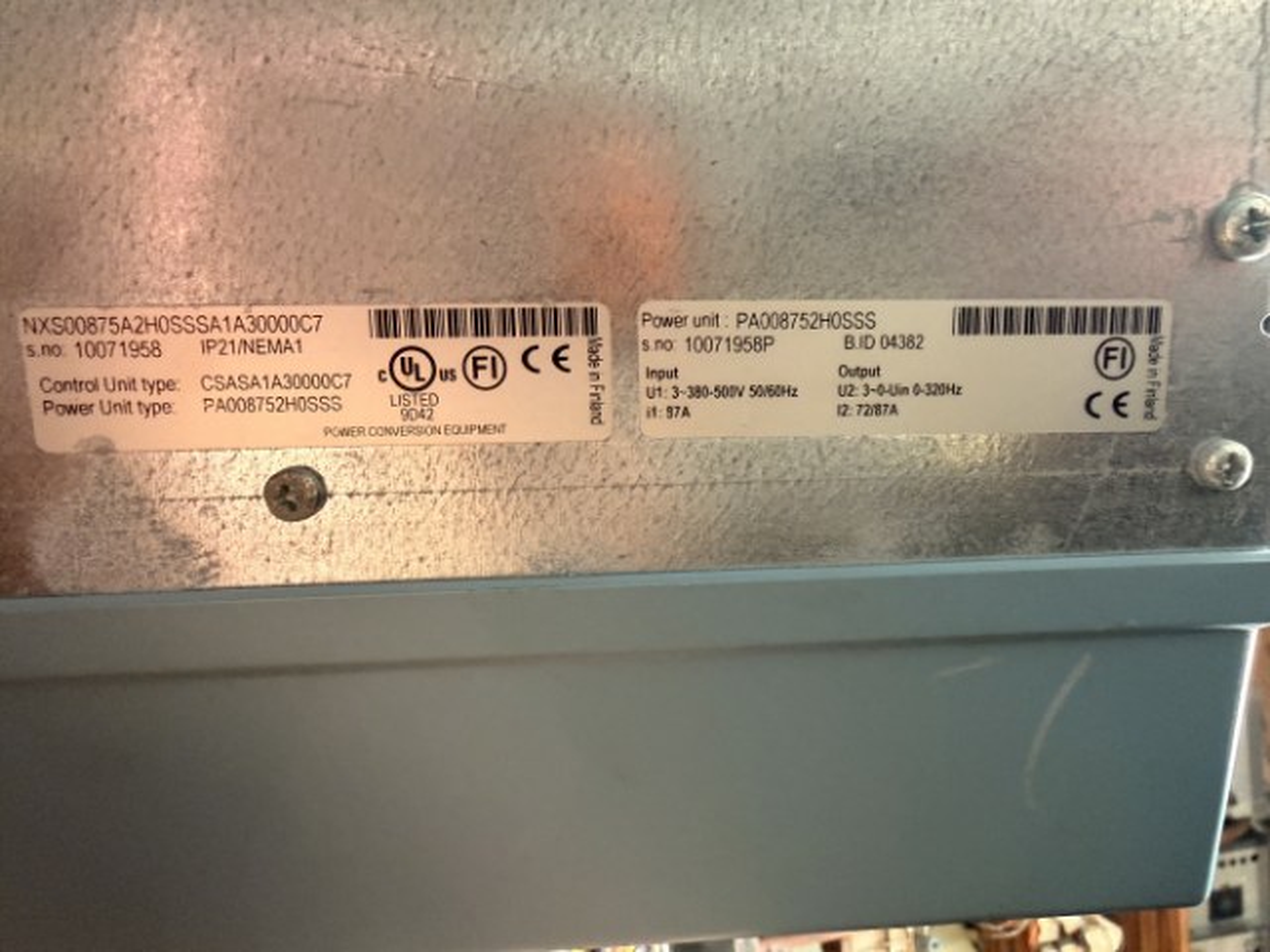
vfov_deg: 56.8
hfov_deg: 71.6
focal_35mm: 24
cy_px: 476
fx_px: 881
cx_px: 635
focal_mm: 2.22
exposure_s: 1/50
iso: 500
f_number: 2.2
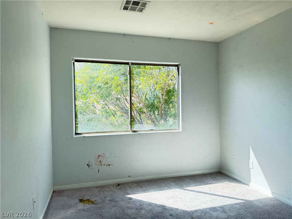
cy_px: 110
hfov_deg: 71.6
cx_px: 146
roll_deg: +0.1
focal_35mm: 24
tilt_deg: -0.5
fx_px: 202
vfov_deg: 56.8
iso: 100
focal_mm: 6.76
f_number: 1.78
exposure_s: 1/309
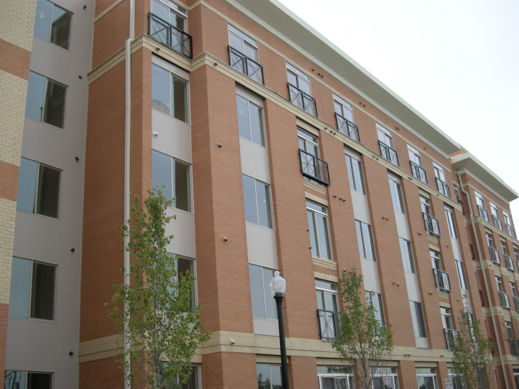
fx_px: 555
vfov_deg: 38.7
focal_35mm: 37
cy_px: 194
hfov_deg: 50.1
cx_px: 260
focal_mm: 7.9
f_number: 2.8
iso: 64
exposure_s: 1/333
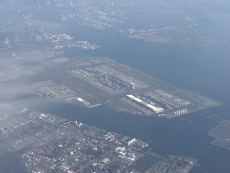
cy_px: 70
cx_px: 125
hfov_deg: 30.7
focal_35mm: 63
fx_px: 419
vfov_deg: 23.3
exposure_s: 1/1923
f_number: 2.2
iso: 25
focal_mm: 4.15
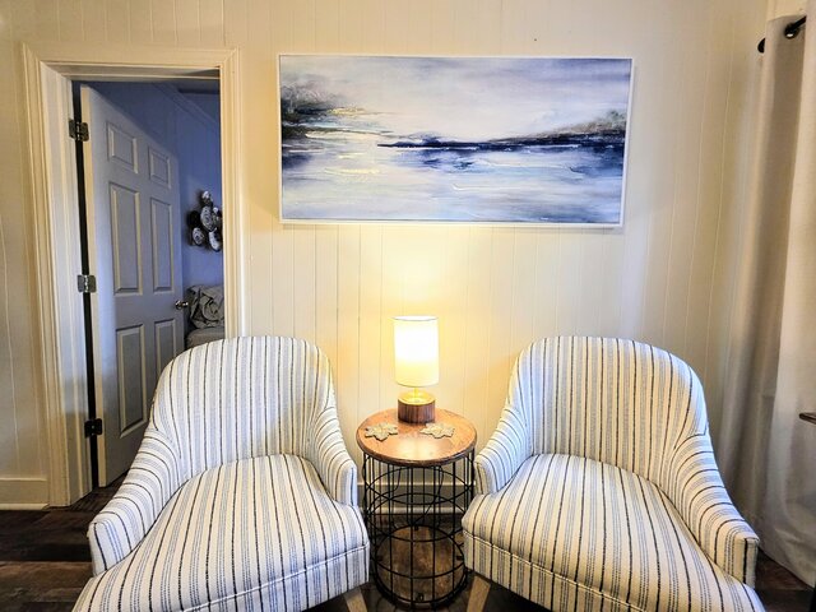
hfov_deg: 106.2
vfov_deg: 89.9
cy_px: 306
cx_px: 408
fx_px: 306
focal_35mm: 13
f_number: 1.9
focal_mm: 2.2
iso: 160
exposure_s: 1/60
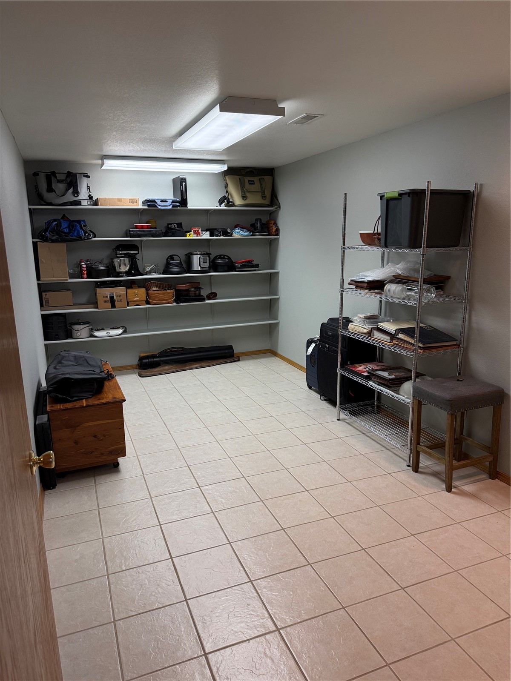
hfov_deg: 56.8
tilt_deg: -12.9
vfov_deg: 71.6
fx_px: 472
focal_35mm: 24
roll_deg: +0.3
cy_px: 340
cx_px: 256
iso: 200
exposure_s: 1/204
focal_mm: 6.76
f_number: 1.78
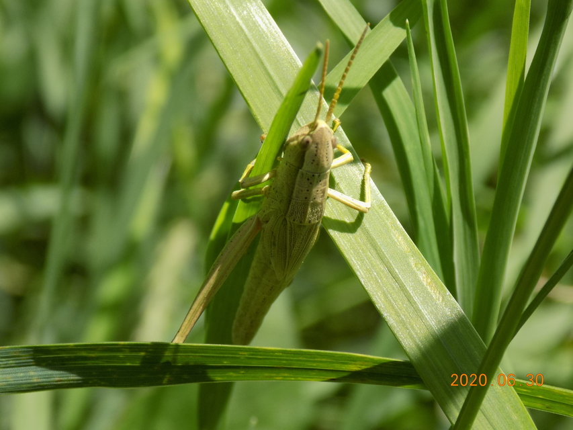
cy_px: 215
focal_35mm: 118
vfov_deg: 12.6
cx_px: 286
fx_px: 1954
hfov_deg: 16.7
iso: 80
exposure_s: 1/320
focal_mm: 20.9
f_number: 4.8
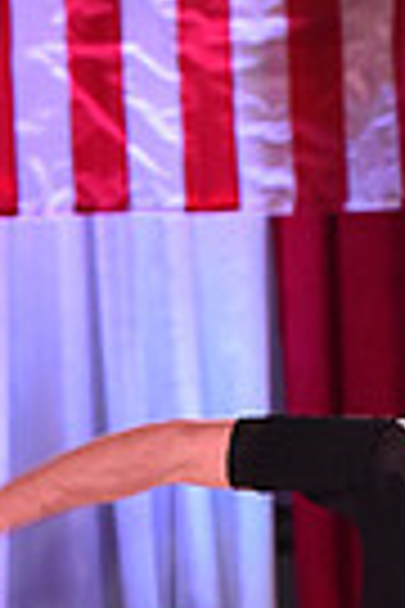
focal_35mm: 471
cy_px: 824
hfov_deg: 2.9
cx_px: 803
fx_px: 7948
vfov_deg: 4.4
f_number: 5.6
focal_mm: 110
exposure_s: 1/250
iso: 2500
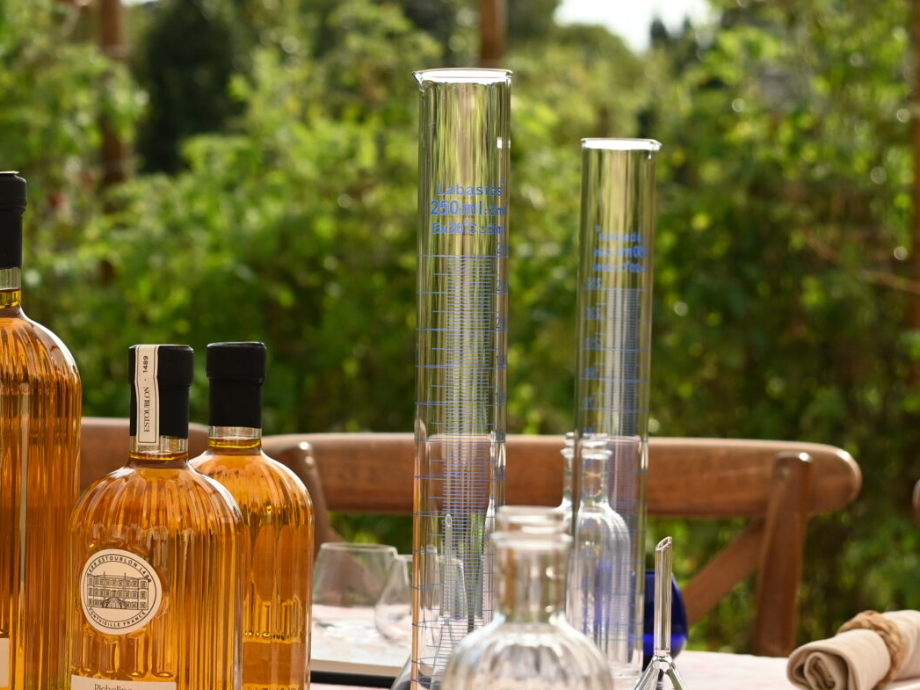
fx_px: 3561
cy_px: 281
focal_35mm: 134
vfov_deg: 11.1
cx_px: -3
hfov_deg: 14.5
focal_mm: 38
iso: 200
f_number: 4
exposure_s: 1/800
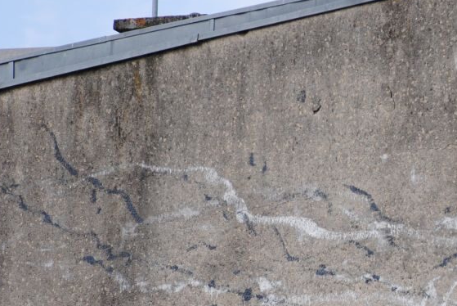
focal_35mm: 382
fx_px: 4859
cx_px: 419
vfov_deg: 3.6
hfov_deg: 5.4
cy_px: 245
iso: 200
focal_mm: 95
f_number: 5.3
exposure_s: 1/800
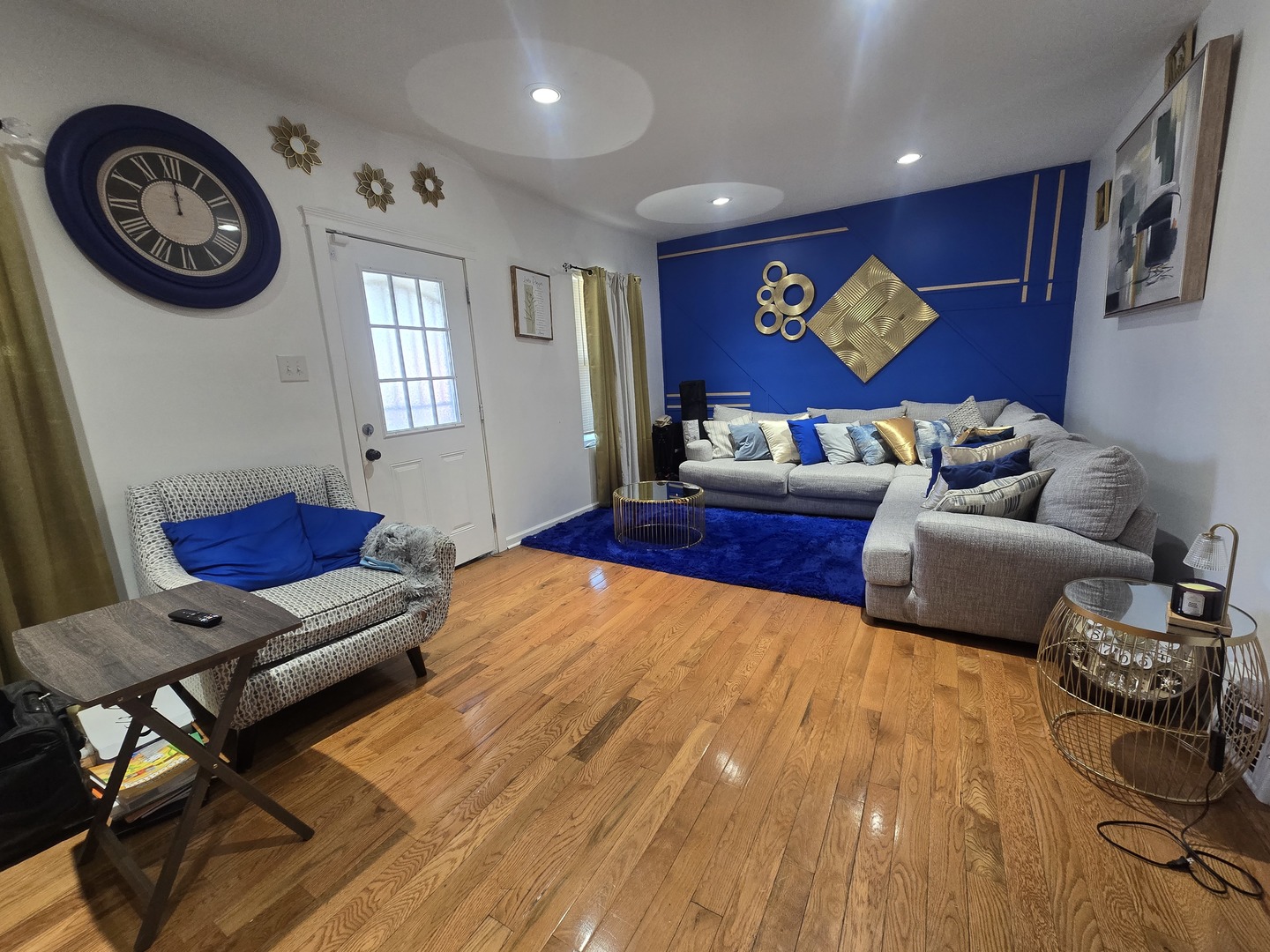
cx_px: 635
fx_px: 477
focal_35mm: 13
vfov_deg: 89.9
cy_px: 476
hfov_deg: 106.2
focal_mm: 2.2
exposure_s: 1/60
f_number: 2.2
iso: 250
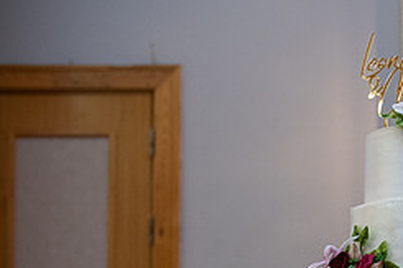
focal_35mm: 90
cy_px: 292
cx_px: 436
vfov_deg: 14.8
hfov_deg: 21.5
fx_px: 1007
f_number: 3.5
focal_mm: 38
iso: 1250
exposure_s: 1/160
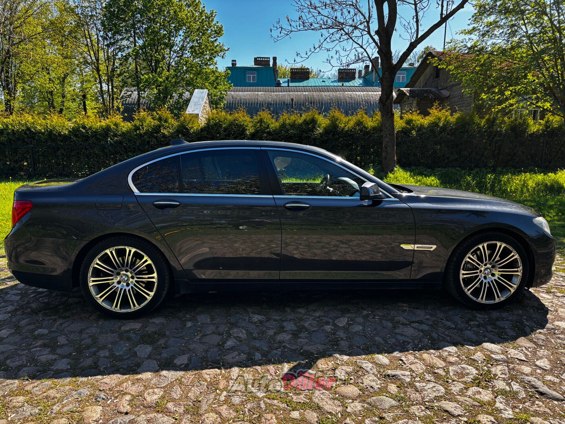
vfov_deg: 53.1
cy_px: 212
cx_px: 282
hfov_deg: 67.3
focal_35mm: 26
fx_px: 424
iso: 50
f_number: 1.6
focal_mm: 5.96
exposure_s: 1/568
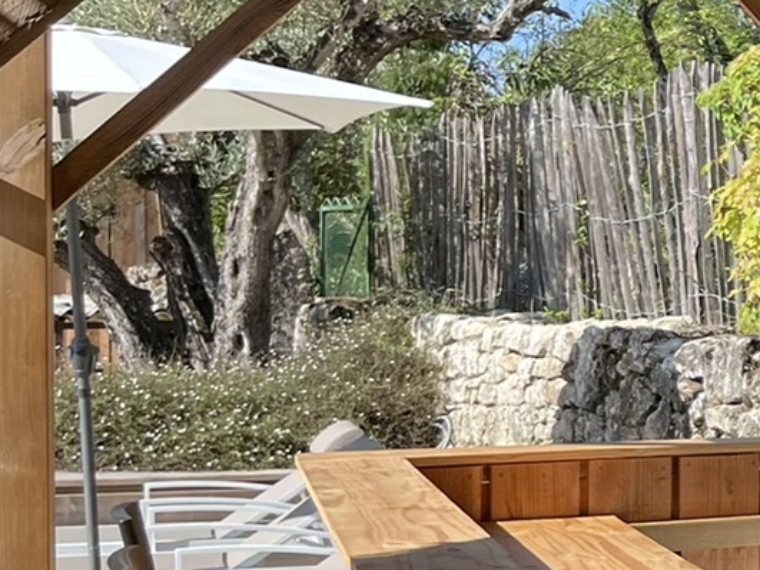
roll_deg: -0.7
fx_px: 2063
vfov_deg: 15.7
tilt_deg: -3.7
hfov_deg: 17.2
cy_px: 375
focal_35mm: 94
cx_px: 1354
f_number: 1.6
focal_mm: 5.1
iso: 50
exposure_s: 1/951
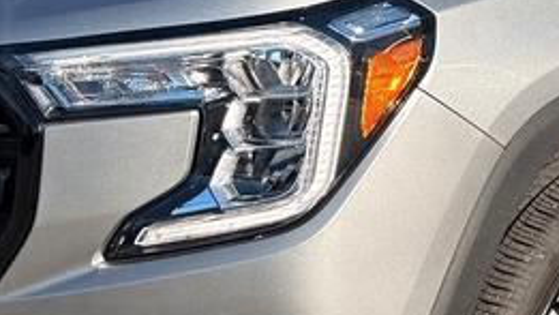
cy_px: -219
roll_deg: -1.2
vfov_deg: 9.1
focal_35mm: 128
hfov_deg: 16.4
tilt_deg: -1.5
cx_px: 546
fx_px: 1898
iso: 80
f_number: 1.78
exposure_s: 1/3145
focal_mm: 6.76
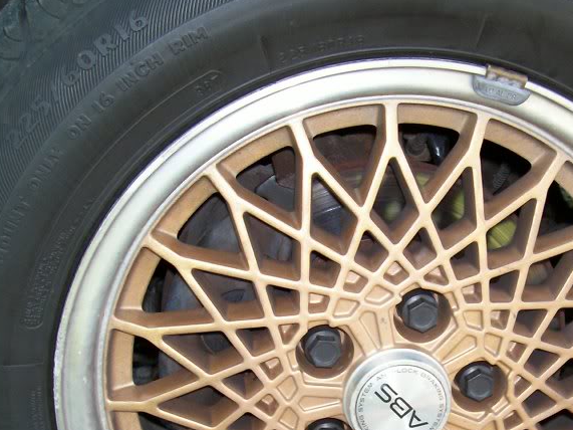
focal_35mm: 61
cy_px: 365
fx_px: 1010
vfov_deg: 23.5
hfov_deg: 31.2
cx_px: 420
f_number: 2.7
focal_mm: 5.6
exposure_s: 1/64
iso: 80
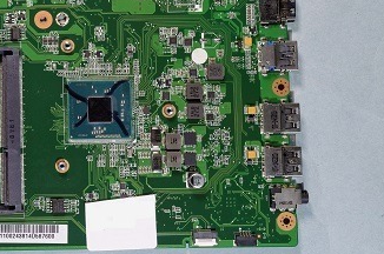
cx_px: -6
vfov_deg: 17.8
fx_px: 809
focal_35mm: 76
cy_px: 65
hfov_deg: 25.3
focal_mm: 22
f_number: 8
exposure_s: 1/6
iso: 100
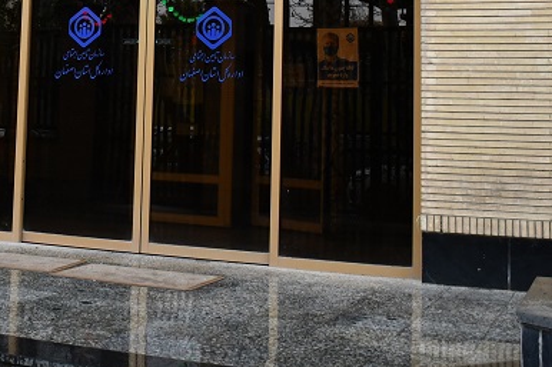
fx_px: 1073
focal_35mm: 70
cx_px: 92
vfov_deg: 18.4
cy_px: -76
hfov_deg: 28.1
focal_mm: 18
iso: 560
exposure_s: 1/250
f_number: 3.5
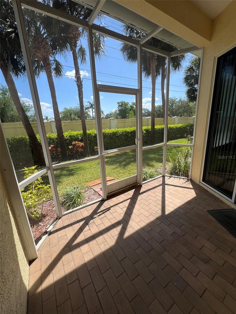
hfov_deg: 89.9
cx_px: 118
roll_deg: +3.3
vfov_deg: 106.2
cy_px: 157
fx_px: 118
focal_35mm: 13
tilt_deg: -12.6
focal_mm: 1.57
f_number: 1.8
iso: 32
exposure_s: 1/809
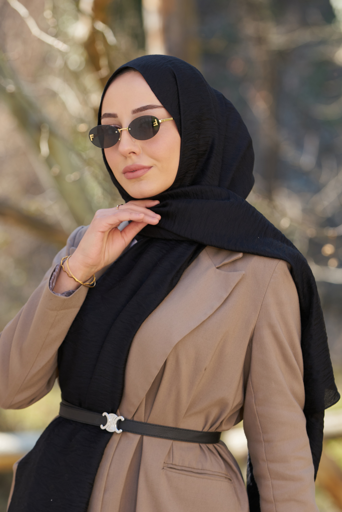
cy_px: 256
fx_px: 1780
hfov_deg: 11.0
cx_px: 171
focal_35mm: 125
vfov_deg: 16.4
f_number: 4.5
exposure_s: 1/200
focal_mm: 125
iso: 200
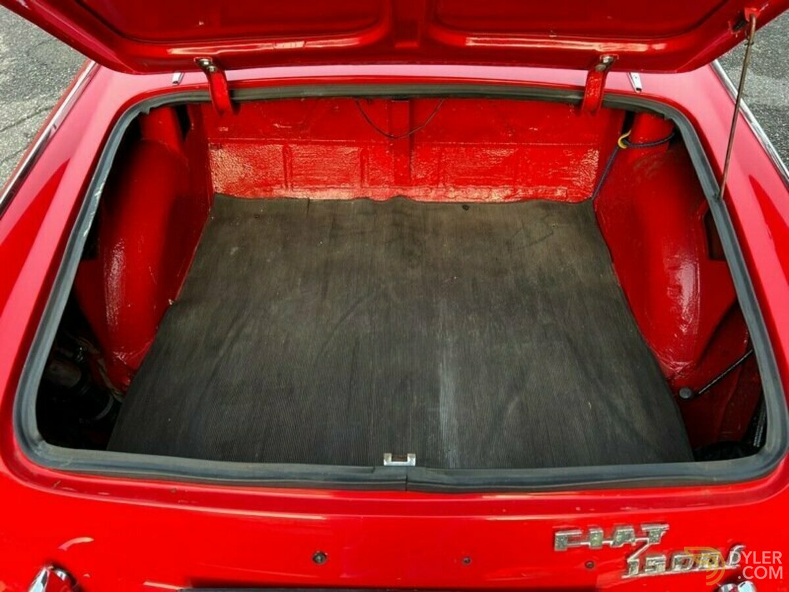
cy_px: 296
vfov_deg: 53.1
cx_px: 394
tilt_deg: -46.2
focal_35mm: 26
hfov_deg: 67.3
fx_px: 593
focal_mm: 5.7
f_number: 1.5
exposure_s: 1/107
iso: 125
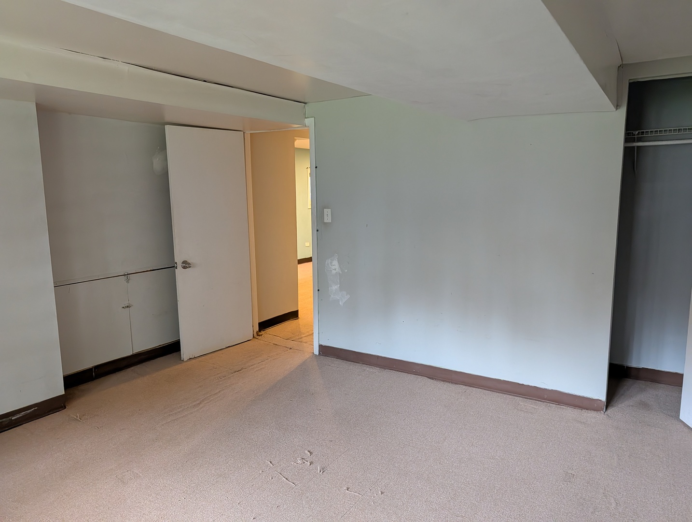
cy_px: 261
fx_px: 481
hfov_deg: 71.5
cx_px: 346
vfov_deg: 56.9
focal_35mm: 24
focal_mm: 6.9
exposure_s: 1/81.7
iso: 823
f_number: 1.68
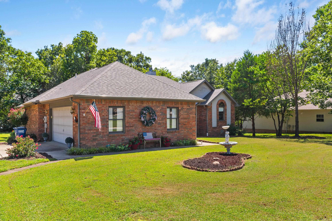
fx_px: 239
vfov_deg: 49.6
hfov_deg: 69.5
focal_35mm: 26
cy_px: 110
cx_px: 166
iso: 250
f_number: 9
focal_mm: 17.3
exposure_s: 1/80
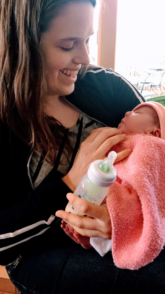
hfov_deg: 36.6
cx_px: 92
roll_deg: -3.7
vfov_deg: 61.0
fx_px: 249
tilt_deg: -22.3
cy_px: 146
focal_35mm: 32
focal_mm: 4.15
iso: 64
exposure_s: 1/30
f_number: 2.2
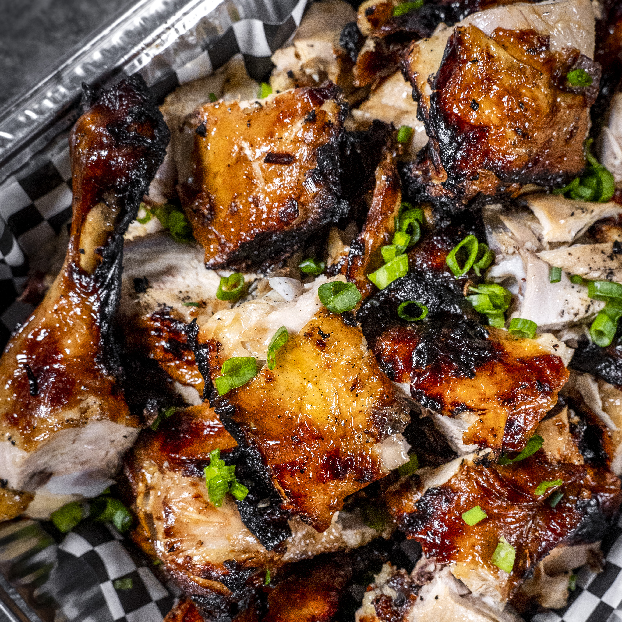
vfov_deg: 37.3
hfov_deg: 37.4
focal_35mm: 45
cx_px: 369
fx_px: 915
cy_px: 394
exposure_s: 1/160
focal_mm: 29
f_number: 6.3
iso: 5000
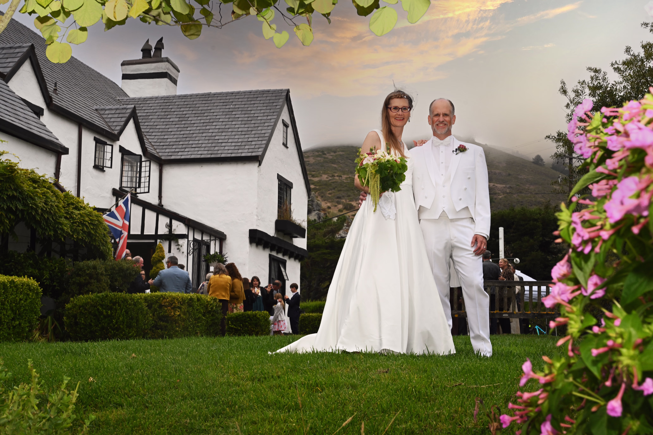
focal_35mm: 46
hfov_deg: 42.7
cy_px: 218
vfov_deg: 29.2
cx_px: 326
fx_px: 834
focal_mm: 46
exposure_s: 1/200
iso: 800
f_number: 11
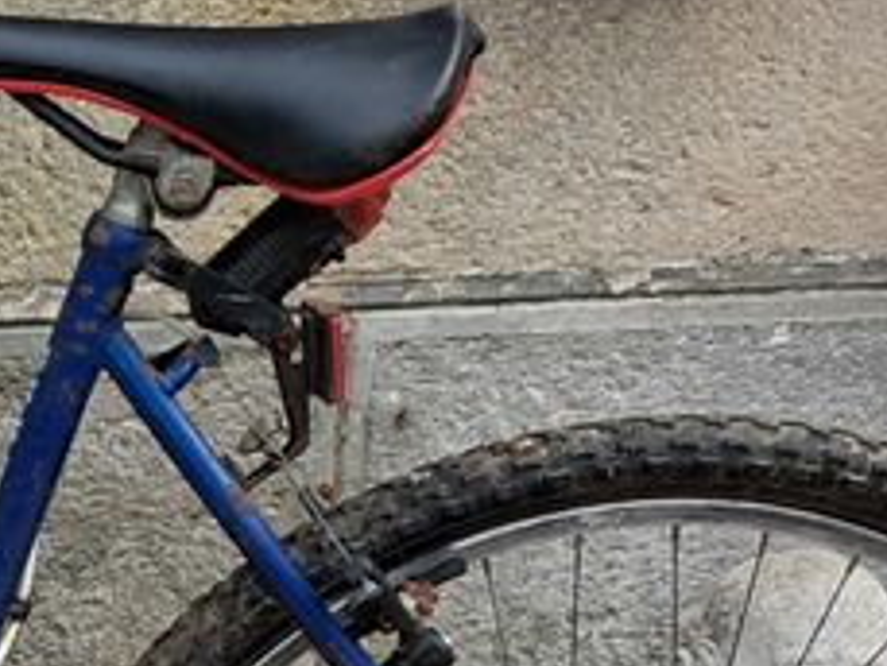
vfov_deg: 12.3
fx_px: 3025
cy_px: 794
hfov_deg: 15.4
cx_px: -449
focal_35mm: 118
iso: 25
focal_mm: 4
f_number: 1.8
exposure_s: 1/130
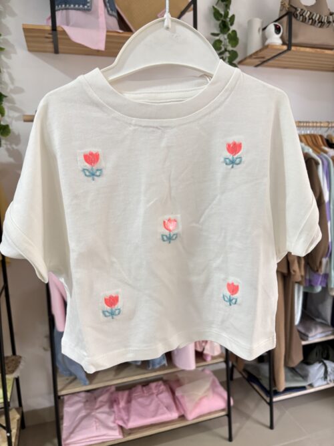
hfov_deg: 53.0
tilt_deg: -10.7
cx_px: 167
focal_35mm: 26
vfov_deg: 67.3
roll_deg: +0.4
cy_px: 223
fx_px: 335
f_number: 1.6
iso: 200
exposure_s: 1/50
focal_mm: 5.96
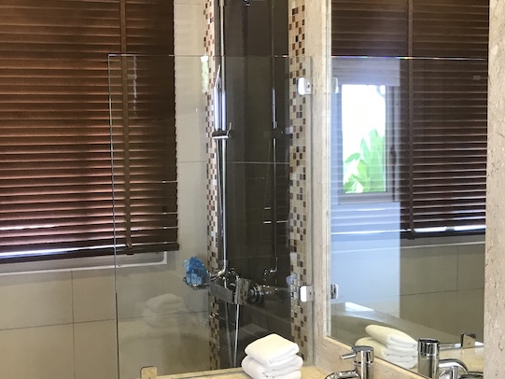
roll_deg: +1.4
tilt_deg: -5.9
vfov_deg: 27.5
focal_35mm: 53
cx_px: 155
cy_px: 228
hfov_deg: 35.7
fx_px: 773
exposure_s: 1/17
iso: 50
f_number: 1.8
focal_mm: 3.99
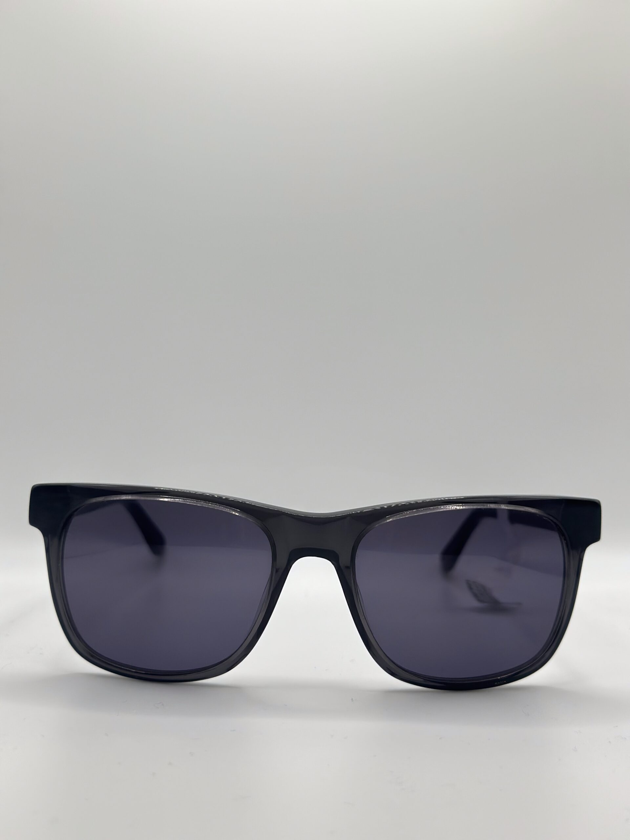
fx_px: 1165
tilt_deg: -7.5
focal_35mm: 48
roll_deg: -1.2
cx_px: 315
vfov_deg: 39.7
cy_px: 420
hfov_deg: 30.3
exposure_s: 1/729
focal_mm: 6.86
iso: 80
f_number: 1.78
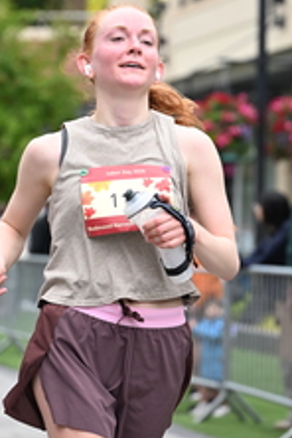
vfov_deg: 10.8
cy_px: 130
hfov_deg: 7.2
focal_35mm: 191
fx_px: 2324
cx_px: 127
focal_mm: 77
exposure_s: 1/2000
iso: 640
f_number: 2.8
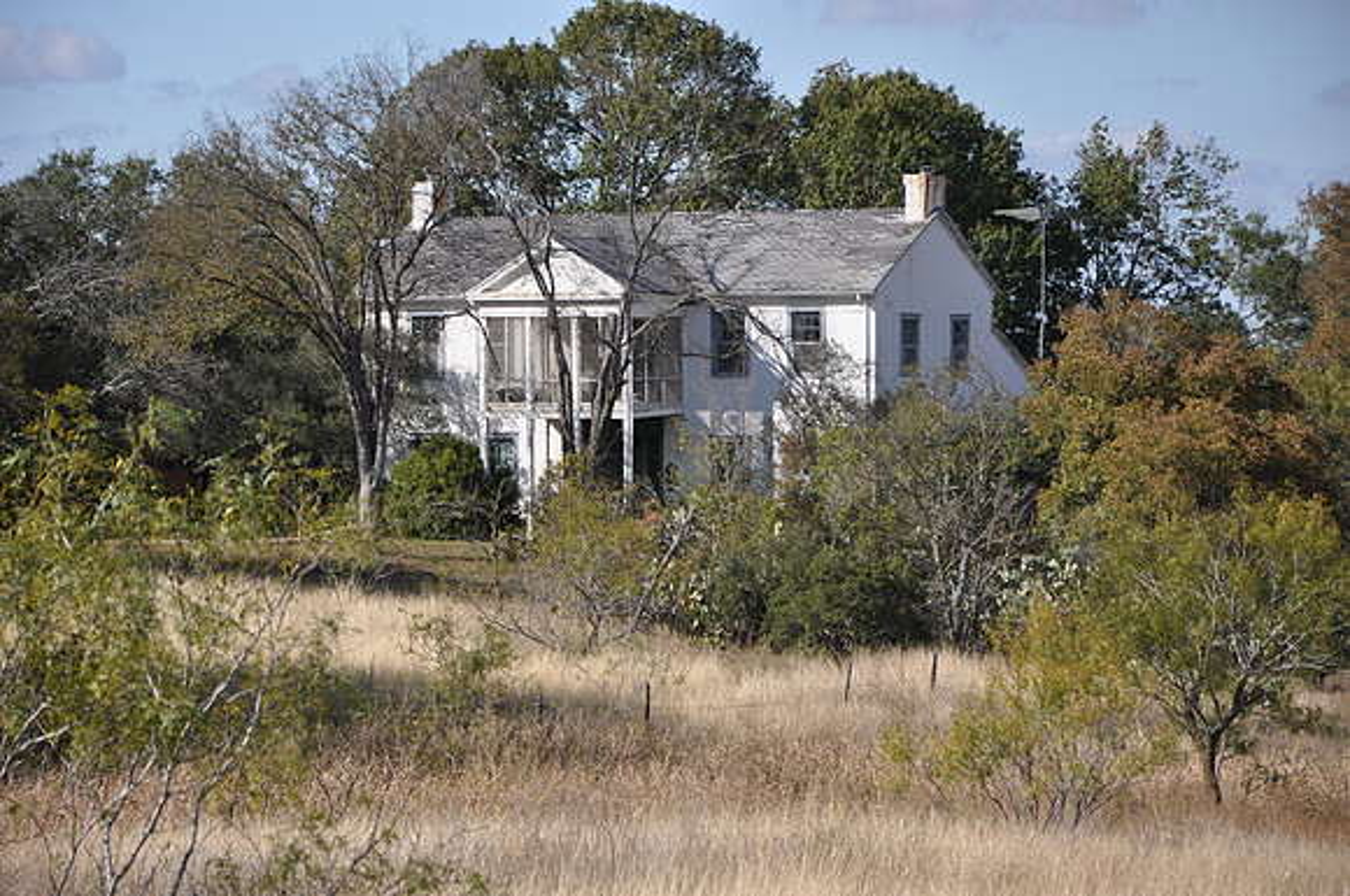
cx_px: 675
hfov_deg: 13.1
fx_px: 5898
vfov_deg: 8.7
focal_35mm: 158
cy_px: 448
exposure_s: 1/250
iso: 200
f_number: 8
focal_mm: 105
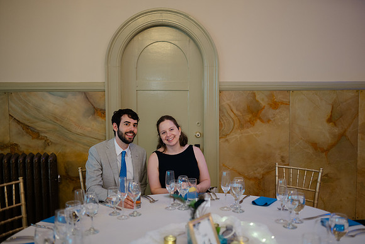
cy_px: 122
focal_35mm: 35
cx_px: 182
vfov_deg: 37.9
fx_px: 355
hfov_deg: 54.4
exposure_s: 1/125
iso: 400
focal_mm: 35
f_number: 1.4
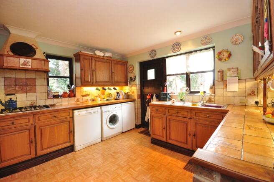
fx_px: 114
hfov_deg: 100.4
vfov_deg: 77.2
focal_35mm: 15
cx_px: 137
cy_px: 91
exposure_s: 1/4
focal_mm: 10
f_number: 7.1
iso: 200
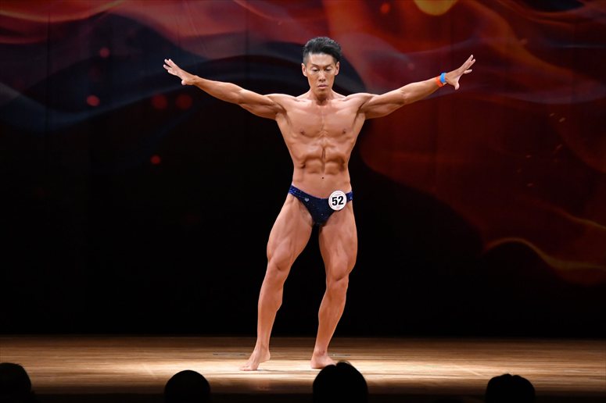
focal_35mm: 225
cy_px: 202
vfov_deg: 6.1
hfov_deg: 9.2
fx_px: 3786
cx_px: 303
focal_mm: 150
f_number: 5.6
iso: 4000
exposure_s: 1/400
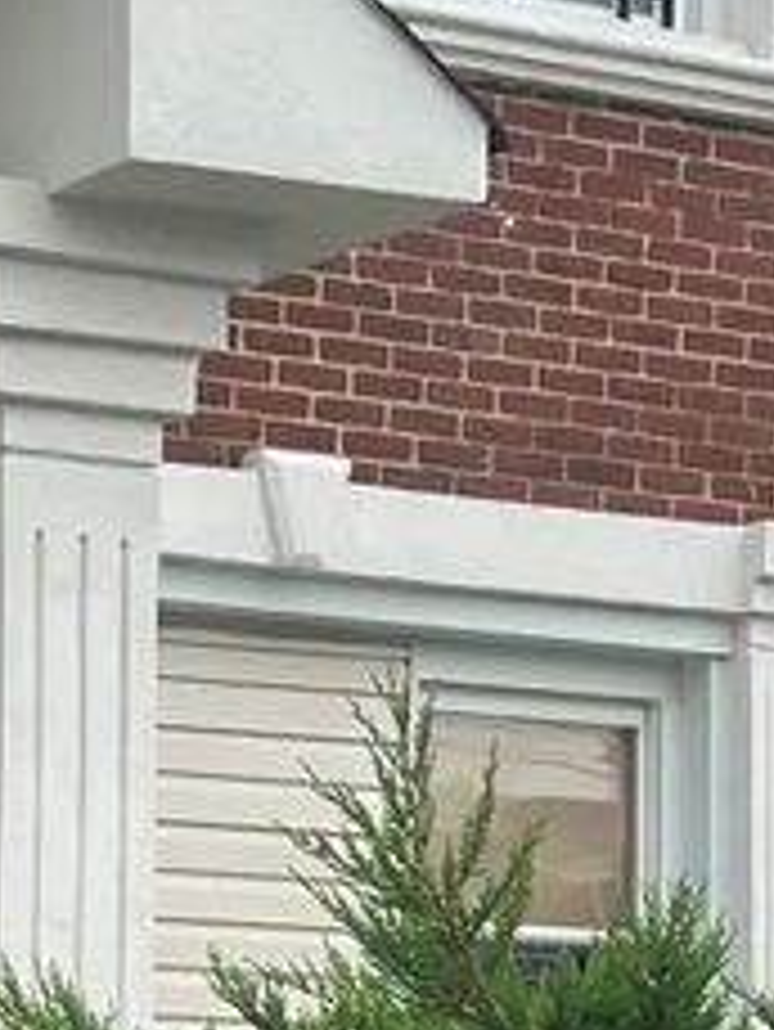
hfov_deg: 9.4
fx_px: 4617
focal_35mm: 155
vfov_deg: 12.6
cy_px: 1032
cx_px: -333
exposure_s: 1/558
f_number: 1.5
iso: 50
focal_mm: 5.7
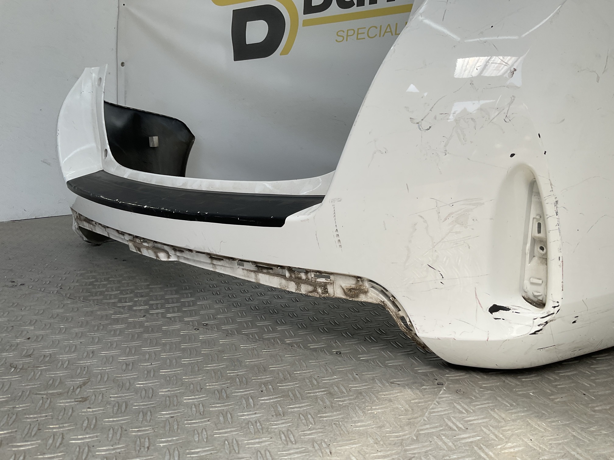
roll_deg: -2.1
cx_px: 307
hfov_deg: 61.7
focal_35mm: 29
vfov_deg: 48.2
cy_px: 230
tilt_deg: -10.7
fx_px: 514
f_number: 1.8
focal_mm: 3
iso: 16
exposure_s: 1/599
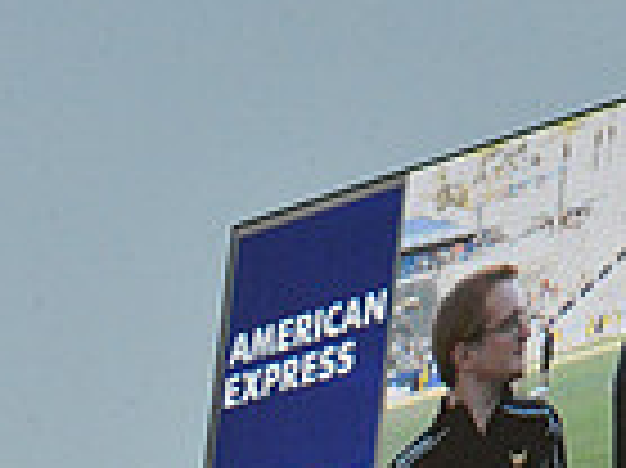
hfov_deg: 5.5
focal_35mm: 361
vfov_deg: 4.1
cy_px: 212
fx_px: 6523
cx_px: 829
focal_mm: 90
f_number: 18
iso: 3200
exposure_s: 1/1250
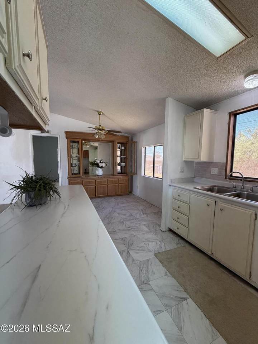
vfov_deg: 102.1
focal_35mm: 14
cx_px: 129
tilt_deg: -5.2
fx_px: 139
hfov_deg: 85.7
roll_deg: -0.4
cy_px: 172
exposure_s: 1/120
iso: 160
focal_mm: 2.22
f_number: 2.2
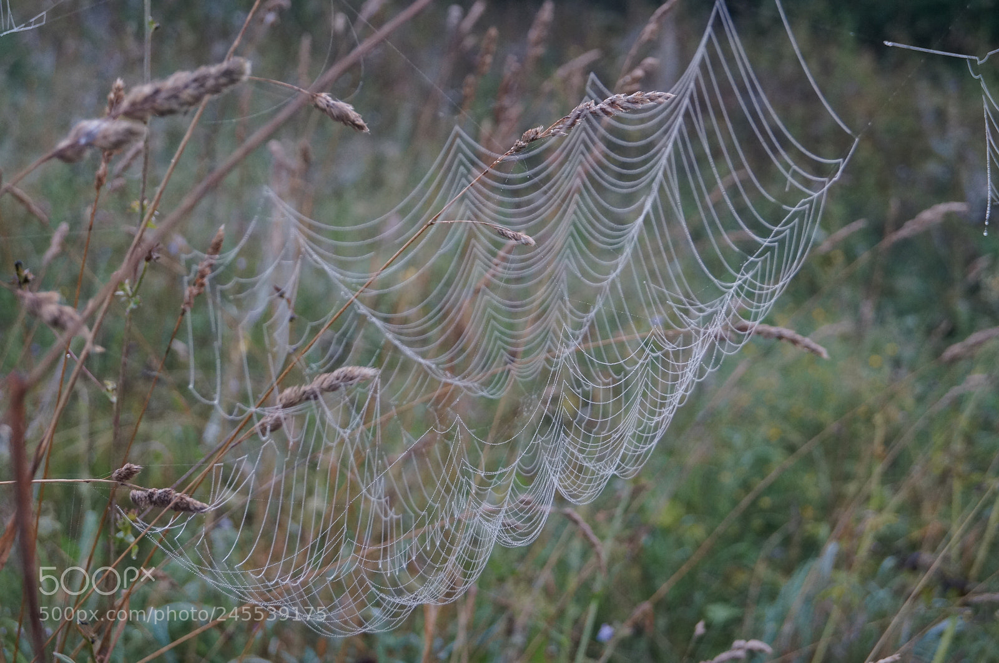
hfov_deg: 33.4
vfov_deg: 22.6
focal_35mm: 60
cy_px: 332
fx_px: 1663
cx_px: 500
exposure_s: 1/160
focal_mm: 40
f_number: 5
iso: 1000
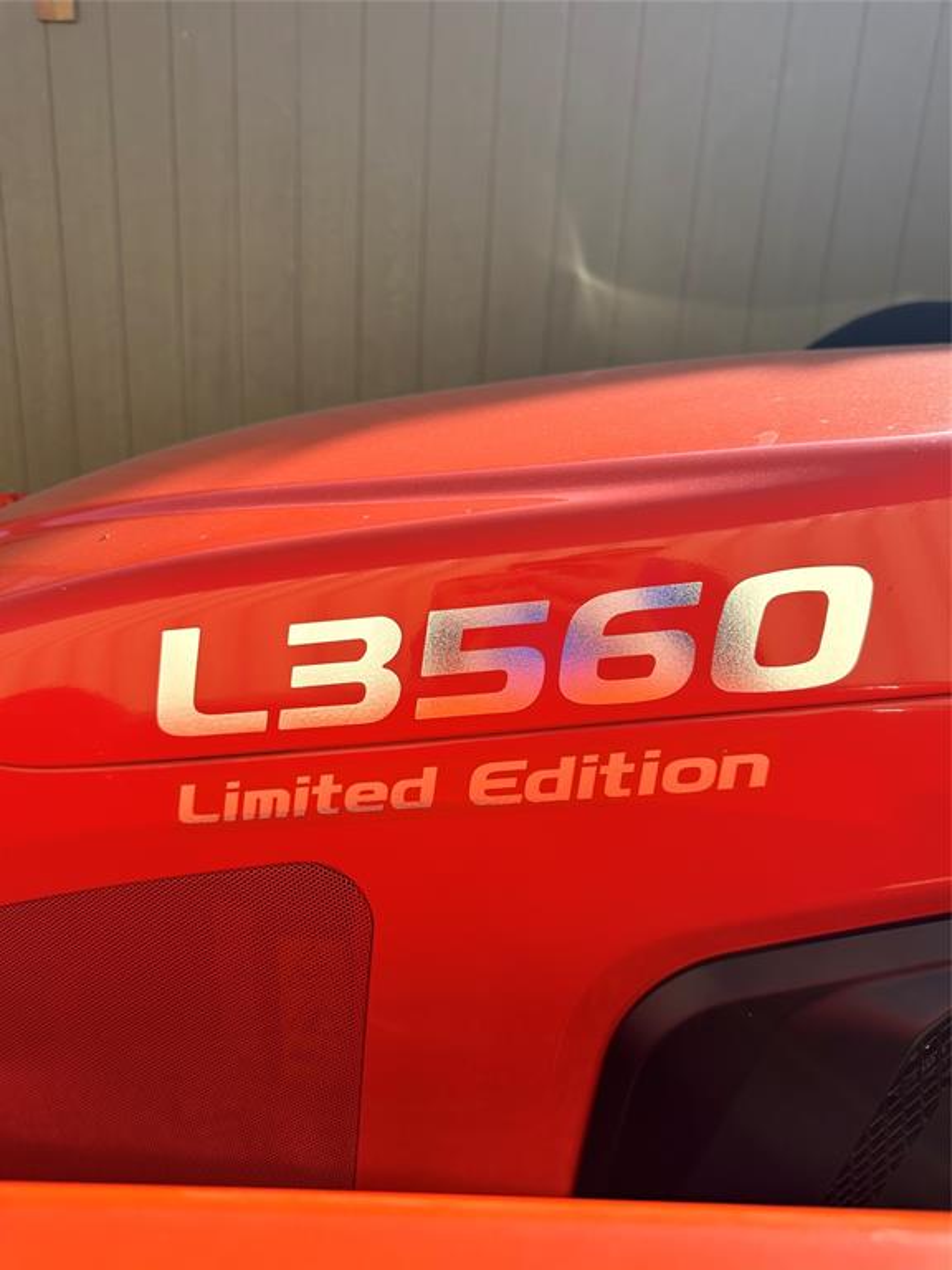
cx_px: 476
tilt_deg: -18.6
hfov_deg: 56.8
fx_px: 880
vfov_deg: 71.6
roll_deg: -3.1
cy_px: 635
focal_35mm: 24
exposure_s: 1/2110
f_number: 1.78
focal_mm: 6.86
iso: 80
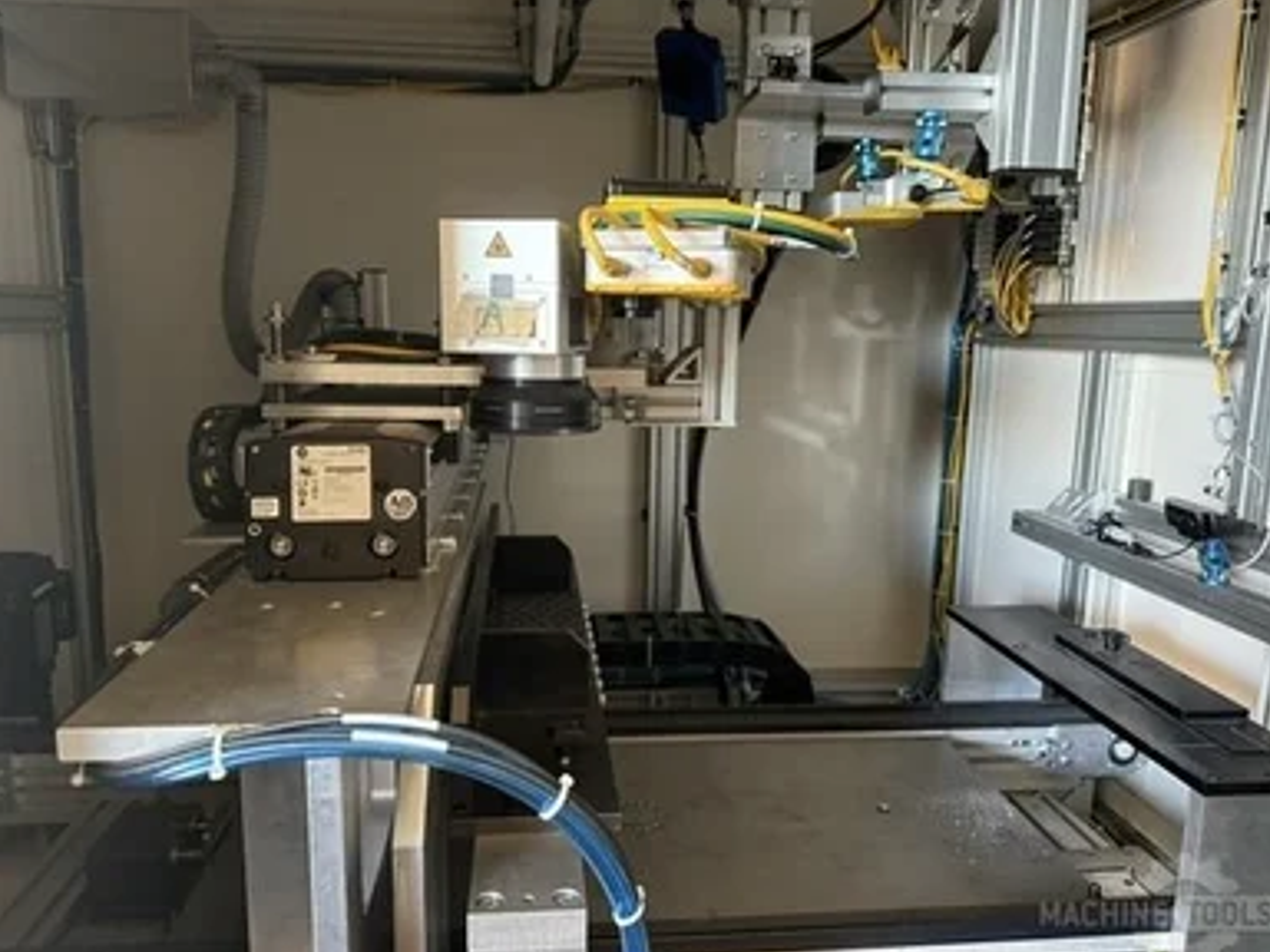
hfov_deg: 69.4
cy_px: 476
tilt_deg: -9.9
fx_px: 917
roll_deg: -2.2
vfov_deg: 54.9
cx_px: 625
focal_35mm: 25
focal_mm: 6.76
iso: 400
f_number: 1.78
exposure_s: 1/60
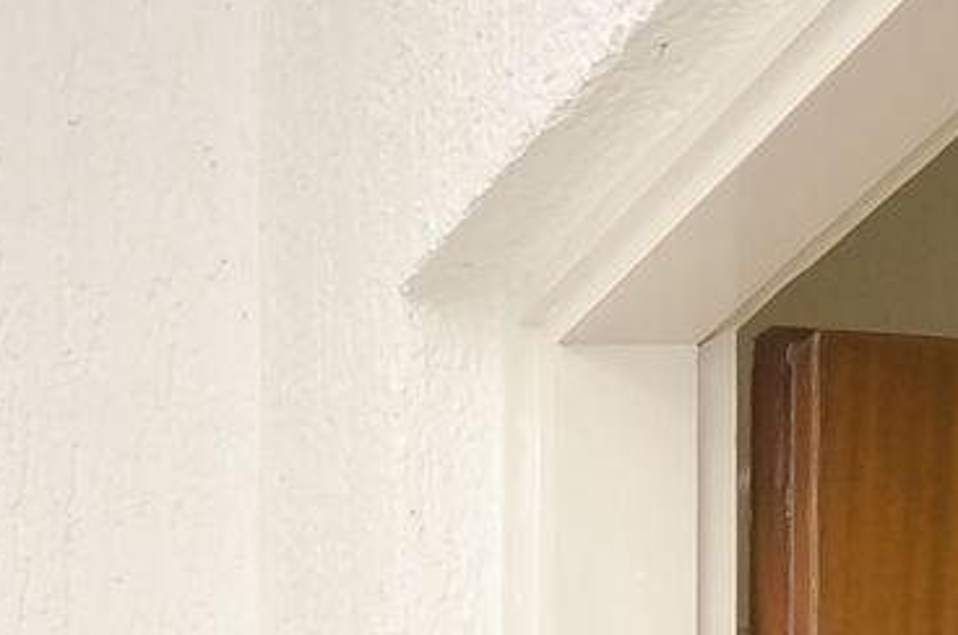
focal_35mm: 114
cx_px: -640
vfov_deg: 9.9
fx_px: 3028
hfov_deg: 15.9
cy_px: 1716
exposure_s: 1/200
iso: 100
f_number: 9
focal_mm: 10
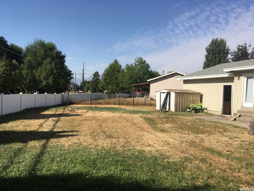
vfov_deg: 48.2
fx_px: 213
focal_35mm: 29
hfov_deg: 61.7
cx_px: 127
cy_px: 96
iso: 25
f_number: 2.2
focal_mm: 4.15
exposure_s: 1/1748
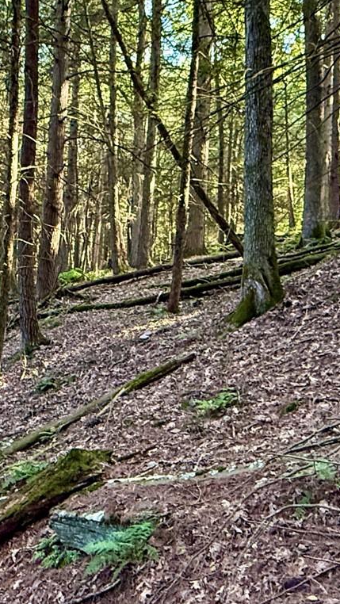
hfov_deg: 28.4
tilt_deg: +2.0
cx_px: 71
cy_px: 289
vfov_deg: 49.4
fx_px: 657
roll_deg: -3.5
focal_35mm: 41
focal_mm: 2.22
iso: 640
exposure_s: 1/60
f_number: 2.2
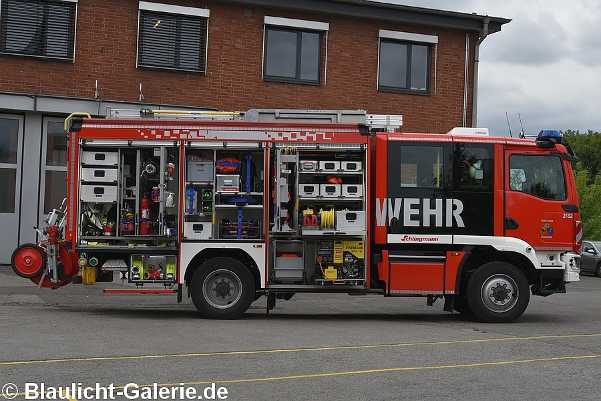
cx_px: 300
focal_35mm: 48
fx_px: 801
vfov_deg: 28.1
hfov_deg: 41.1
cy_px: 200
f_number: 9
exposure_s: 1/320
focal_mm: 48
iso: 200
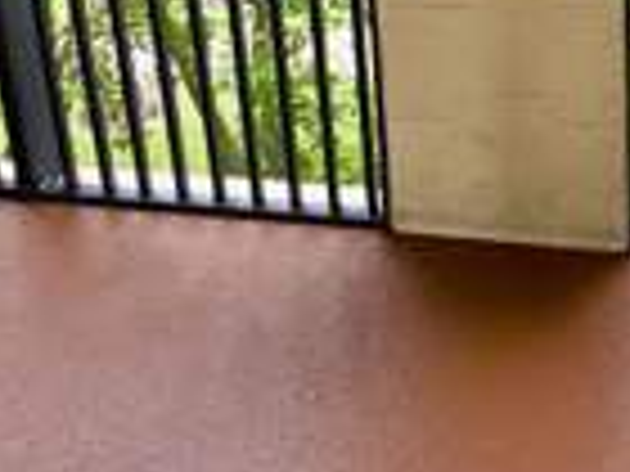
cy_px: -191
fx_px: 874
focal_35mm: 48
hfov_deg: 35.6
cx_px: 639
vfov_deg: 24.9
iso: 125
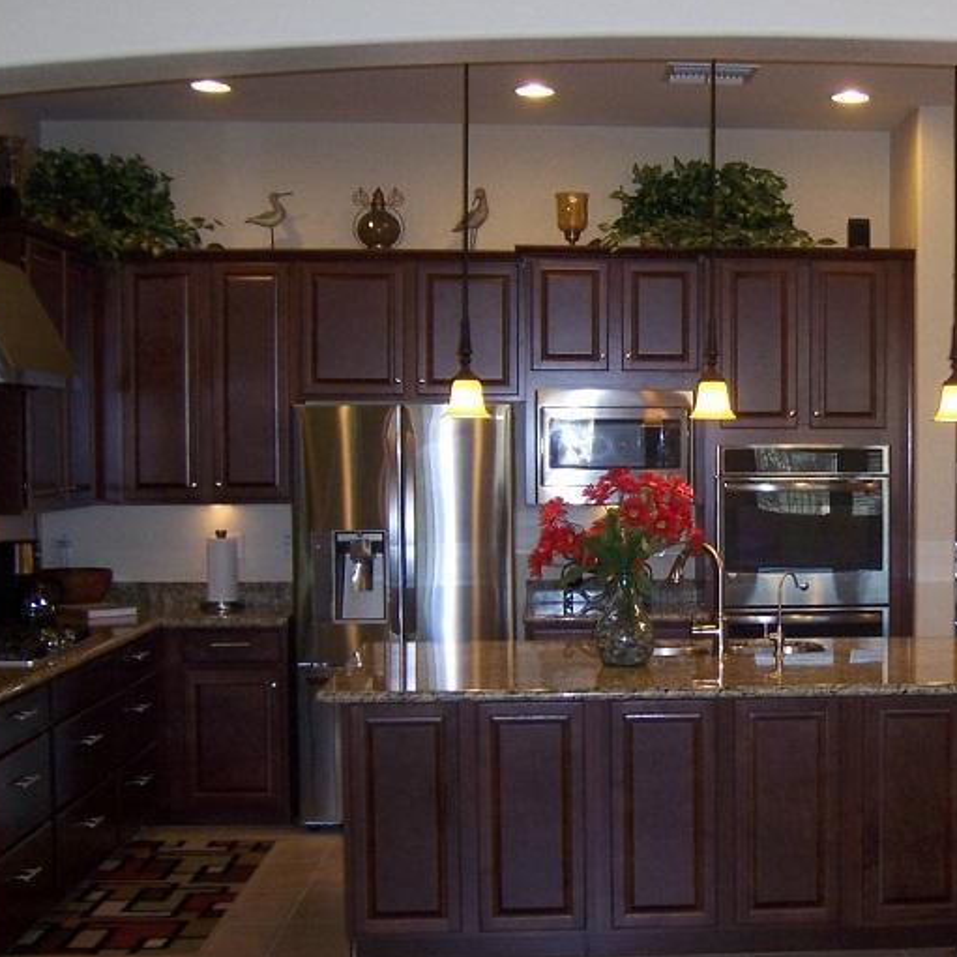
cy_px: 493
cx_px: 848
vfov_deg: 29.6
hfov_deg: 28.5
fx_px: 1814
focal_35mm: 58
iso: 125
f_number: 2.8
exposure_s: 1/60
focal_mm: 6.2
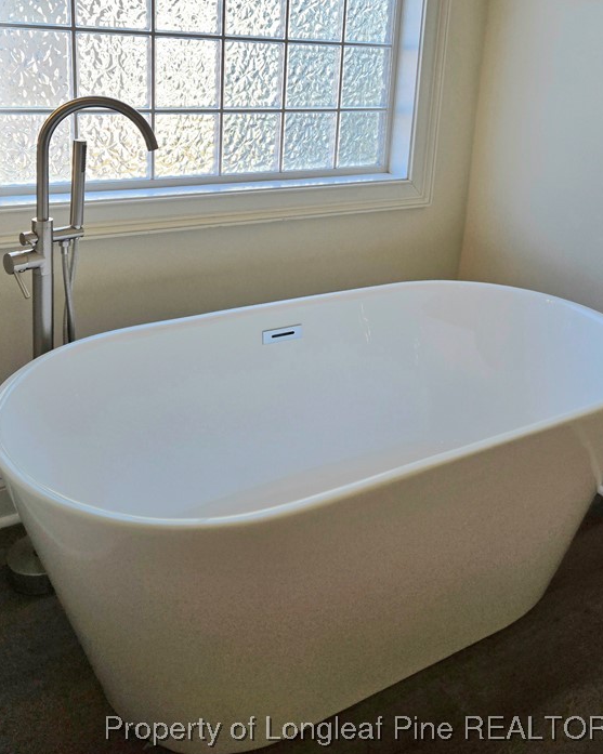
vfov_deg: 52.3
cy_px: 206
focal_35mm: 33
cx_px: 323
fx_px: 737
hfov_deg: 44.5
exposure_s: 1/1429
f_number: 1.8
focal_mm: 5.4
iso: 80
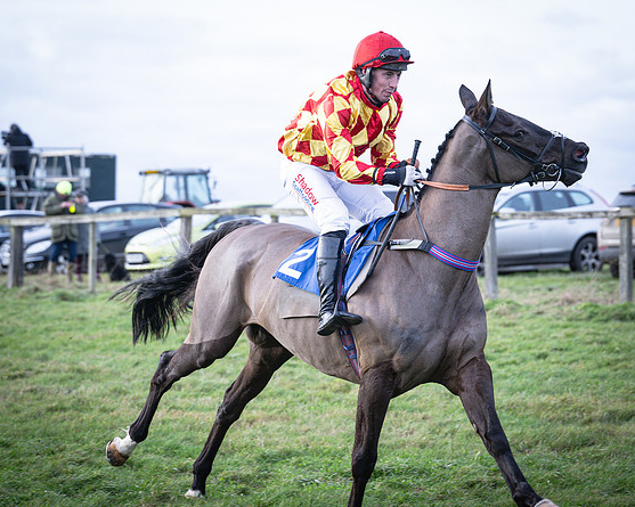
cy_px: 190
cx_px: 354
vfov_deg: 10.8
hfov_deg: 13.5
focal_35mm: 143
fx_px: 2686
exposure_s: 1/800
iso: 800
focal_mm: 101
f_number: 4
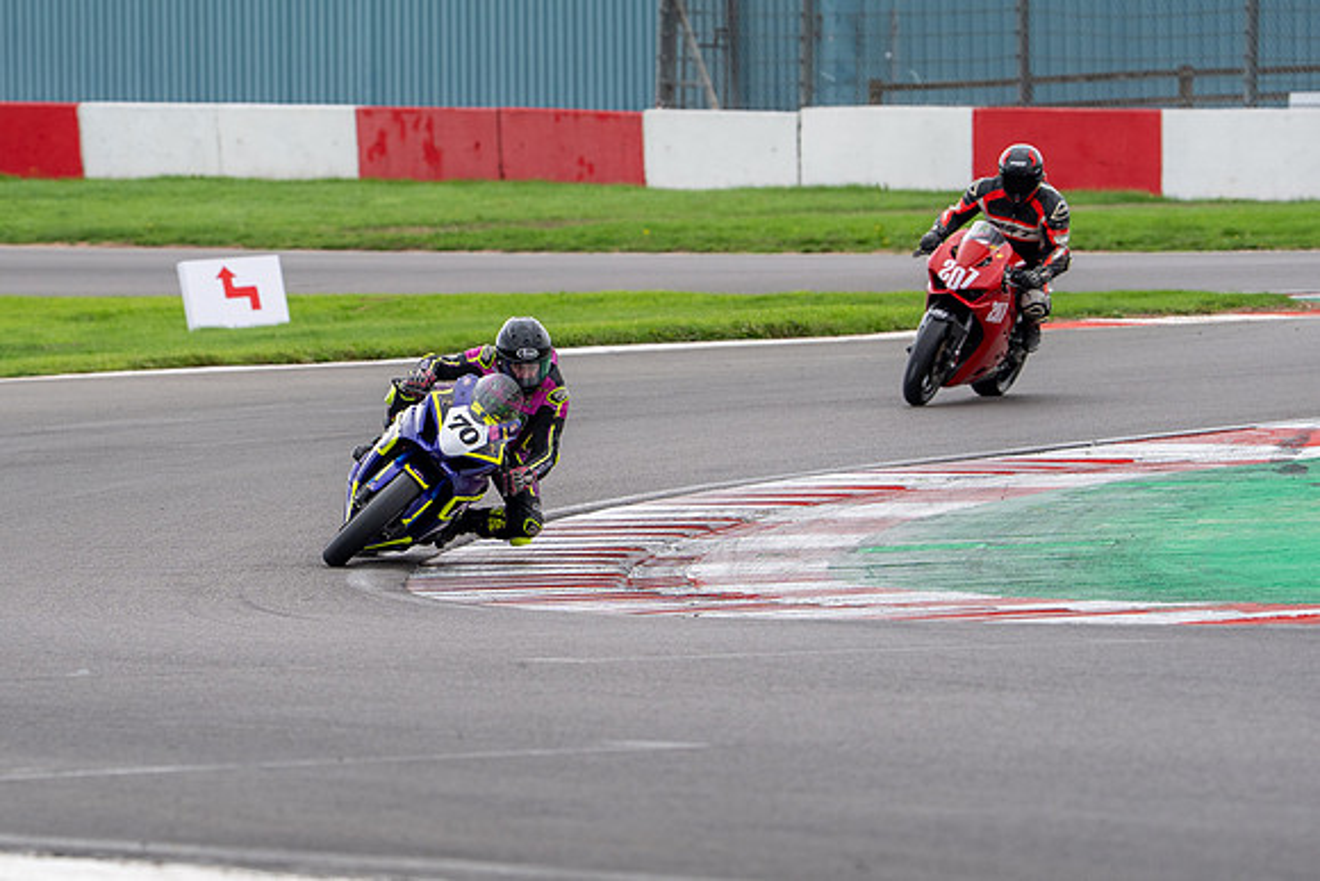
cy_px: 442
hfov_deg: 5.2
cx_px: 487
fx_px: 14657
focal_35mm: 400
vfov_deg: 3.4
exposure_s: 1/400
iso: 400
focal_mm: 288
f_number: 6.3
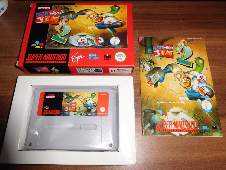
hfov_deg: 69.4
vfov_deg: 54.9
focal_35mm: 25
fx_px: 163
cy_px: 85
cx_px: 113
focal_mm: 4.5
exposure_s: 1/30
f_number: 3.4
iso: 125
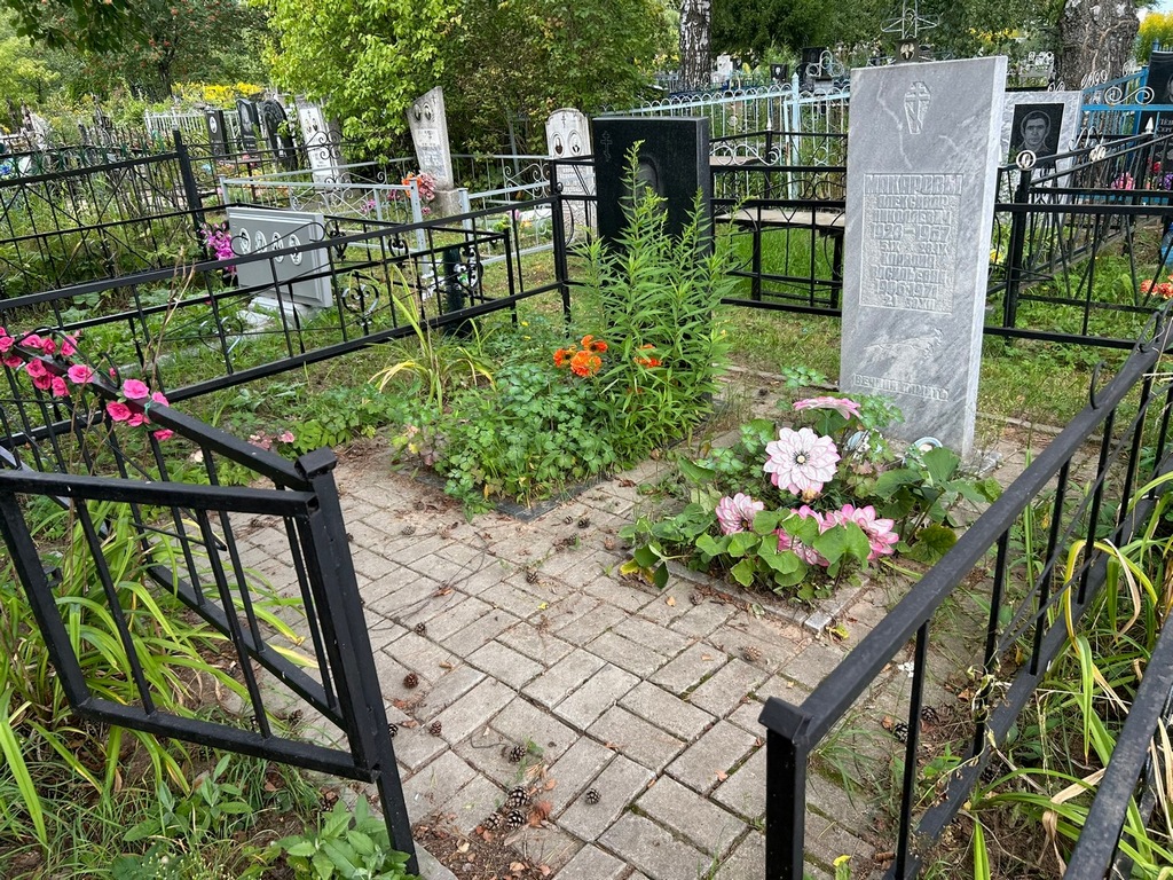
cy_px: 440
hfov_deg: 67.3
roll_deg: +2.1
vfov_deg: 53.1
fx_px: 881
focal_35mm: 26
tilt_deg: -20.4
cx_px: 586
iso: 50
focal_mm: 5.7
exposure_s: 1/450
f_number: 1.5
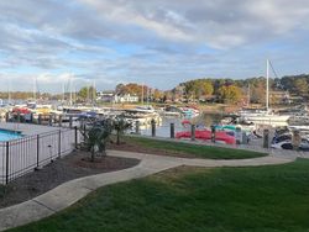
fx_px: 232
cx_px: 69
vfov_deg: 53.0
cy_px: 103
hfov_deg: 62.5
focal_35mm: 26
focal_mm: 1.57
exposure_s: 1/968
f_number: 1.8
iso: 32
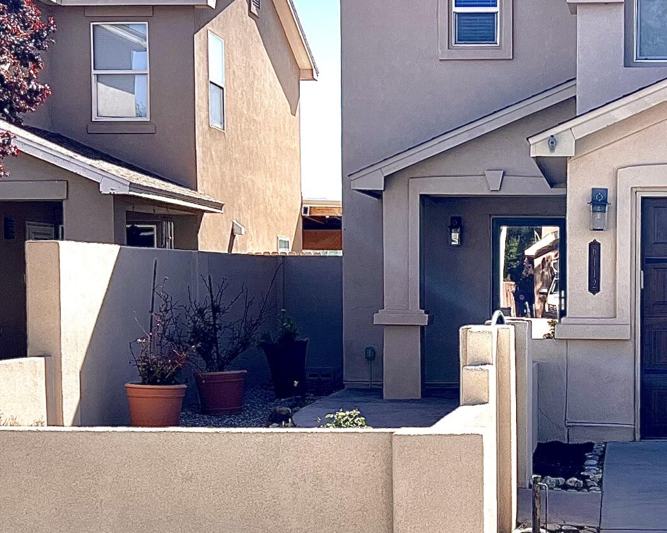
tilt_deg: -3.5
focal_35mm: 73
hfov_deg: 25.6
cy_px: 355
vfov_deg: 20.9
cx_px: 538
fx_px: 1441
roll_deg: -0.2
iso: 50
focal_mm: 5.7
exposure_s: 1/4274
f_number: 1.5
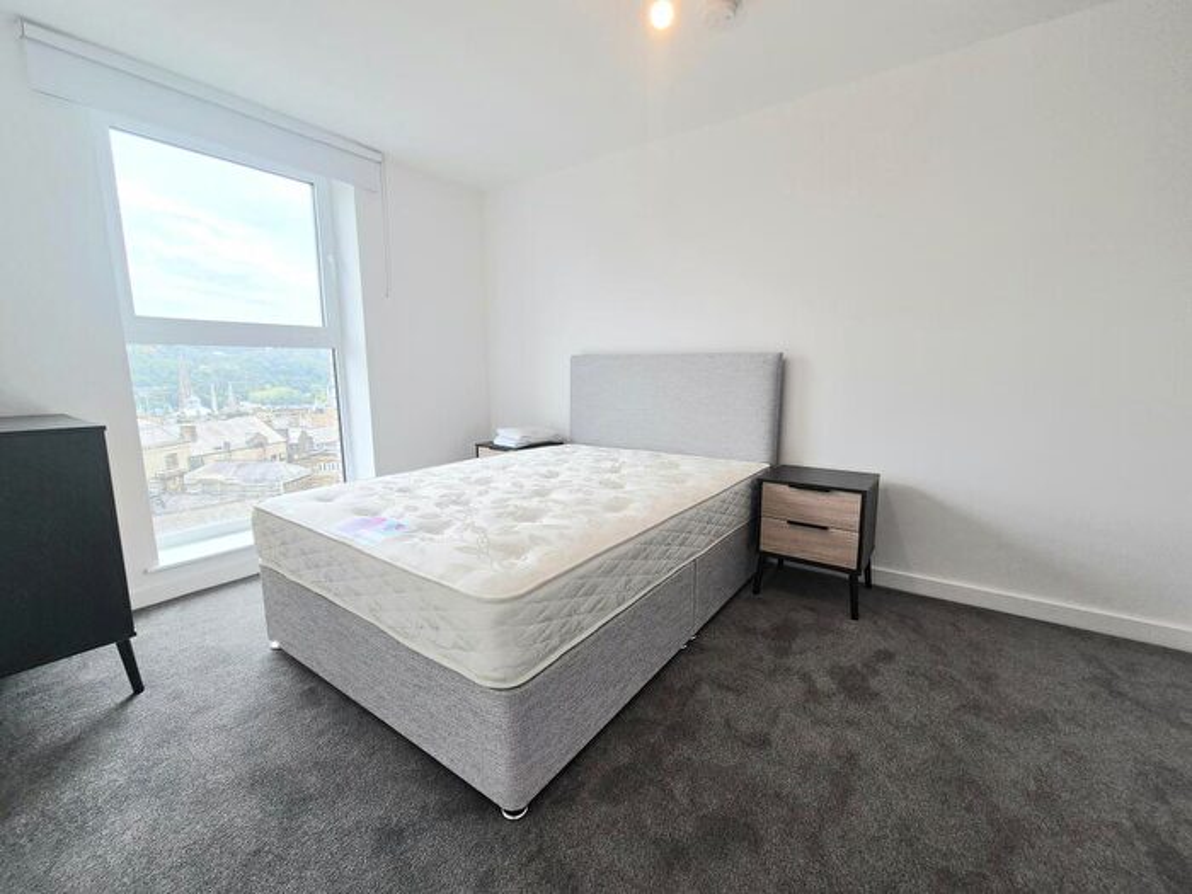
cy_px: 447
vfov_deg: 89.9
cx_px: 596
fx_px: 448
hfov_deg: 106.2
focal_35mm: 13
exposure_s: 1/127
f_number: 2.2
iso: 50
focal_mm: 2.2
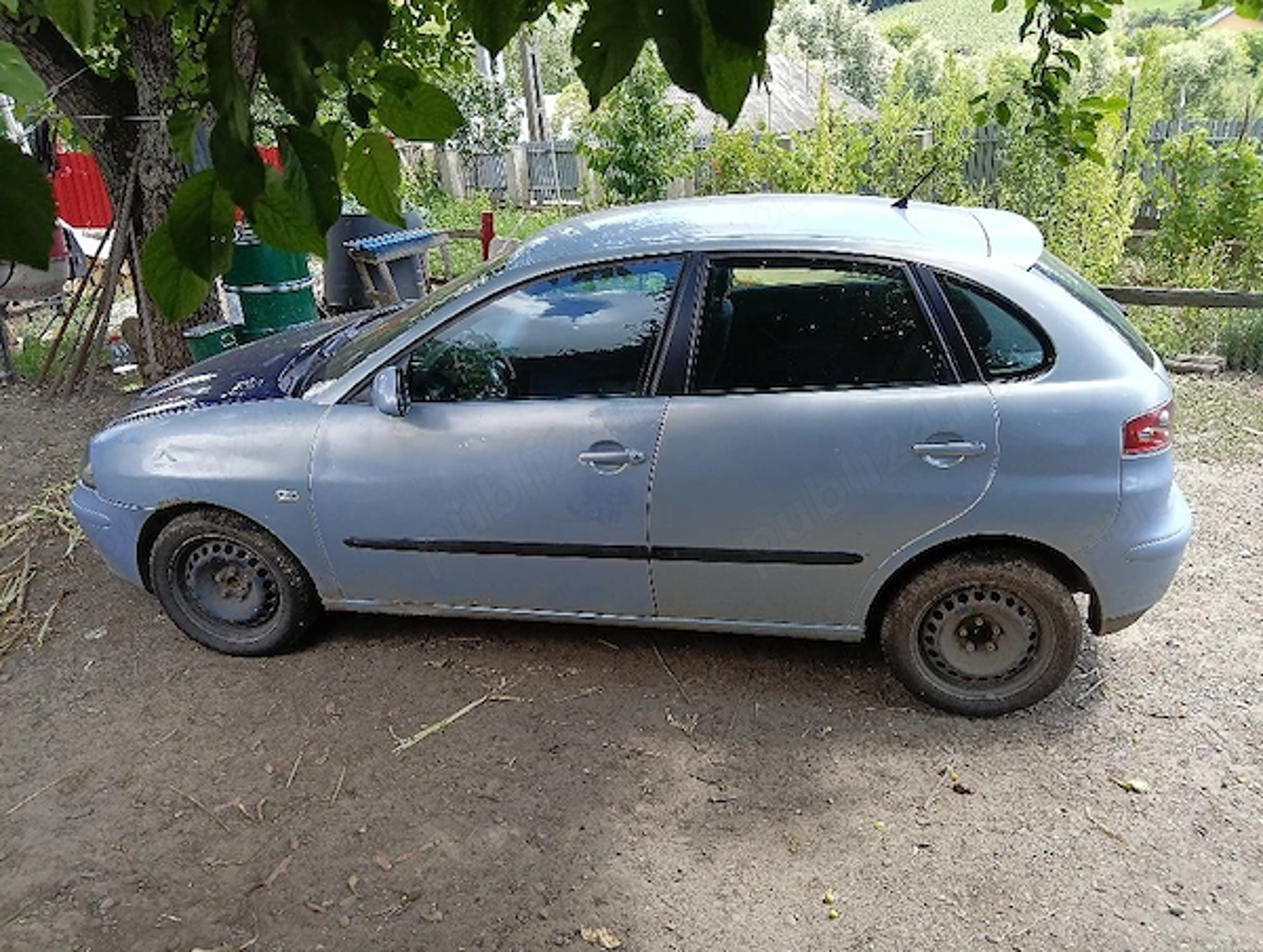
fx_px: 950
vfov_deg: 53.2
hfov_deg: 67.2
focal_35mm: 26
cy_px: 476
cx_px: 632
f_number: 1.8
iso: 50
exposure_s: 1/227
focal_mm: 4.05
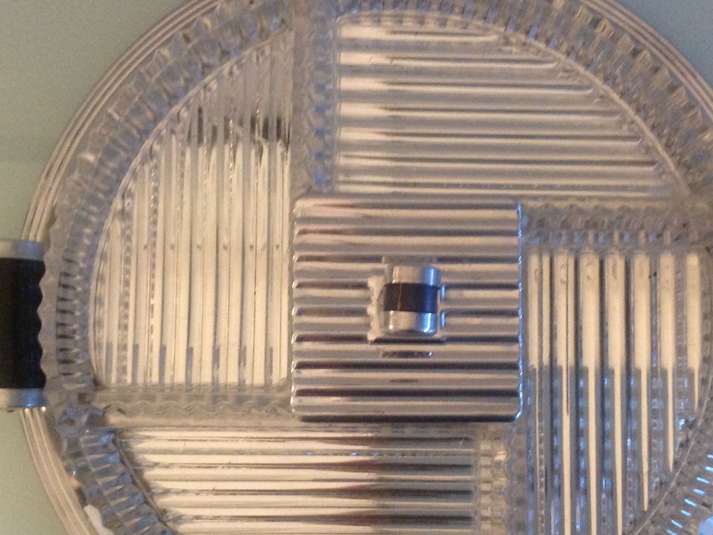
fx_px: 1092
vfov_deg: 27.5
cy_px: 316
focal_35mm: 53
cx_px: 410
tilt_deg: -86.2
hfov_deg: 36.1
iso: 400
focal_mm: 4.28
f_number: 2.4
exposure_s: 1/15
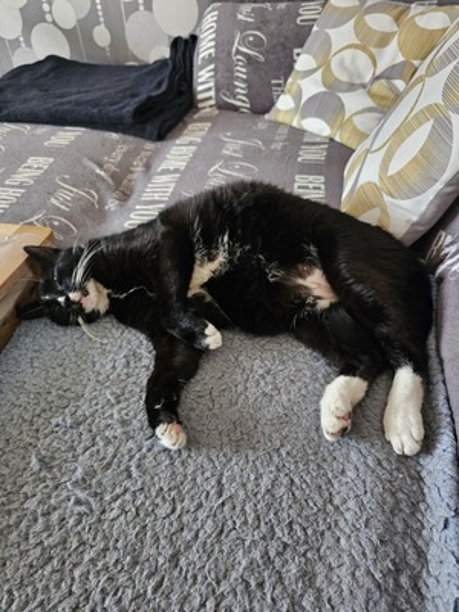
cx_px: 230
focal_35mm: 23
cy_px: 306
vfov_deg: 73.9
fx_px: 407
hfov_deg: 58.9
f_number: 1.7
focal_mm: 6.3
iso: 800
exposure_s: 1/25
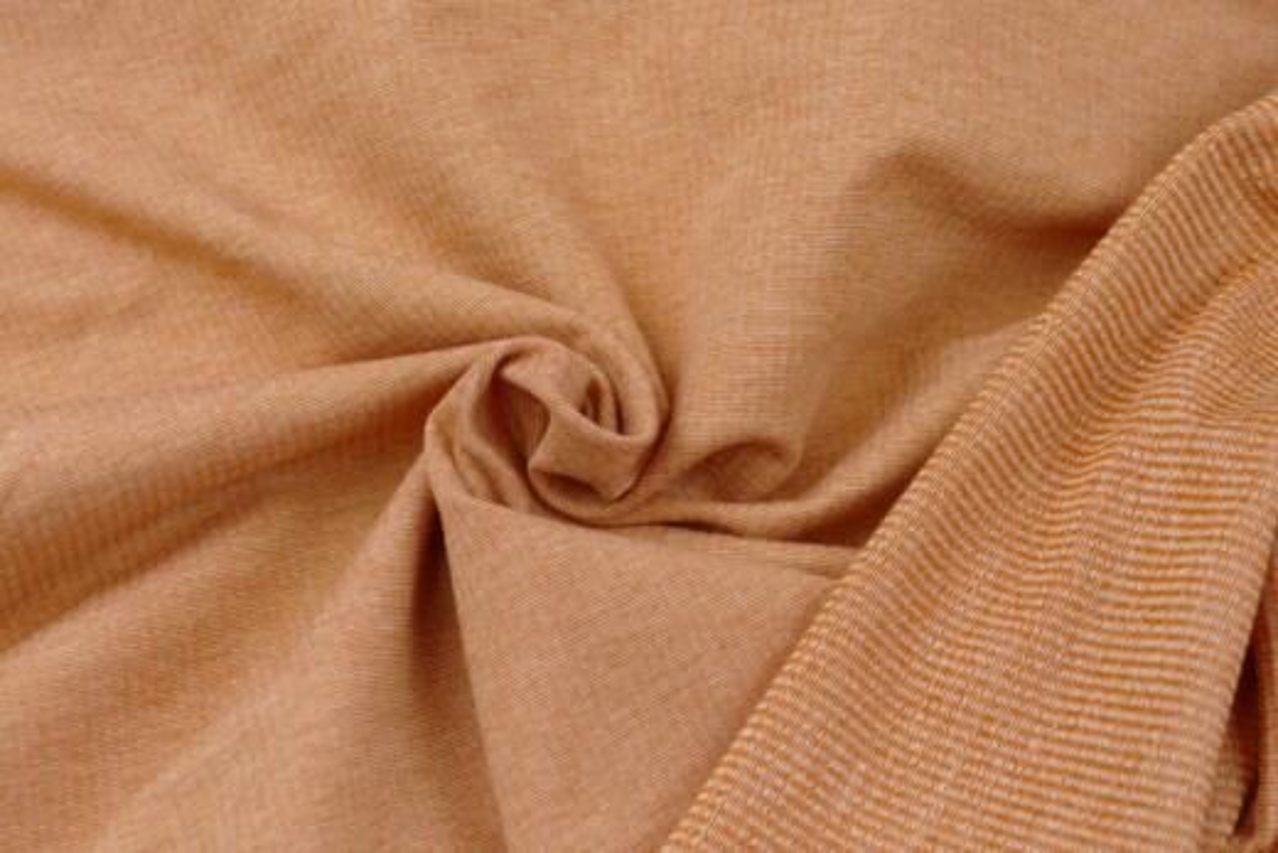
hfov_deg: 27.3
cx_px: 639
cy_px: 426
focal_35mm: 74
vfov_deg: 18.4
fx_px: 2628
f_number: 3.7
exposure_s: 1/80
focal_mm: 26.91
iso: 160
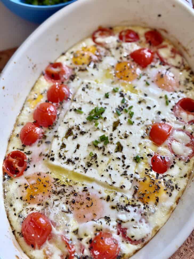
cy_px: 130
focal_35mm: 48
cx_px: 97
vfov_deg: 39.7
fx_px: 359
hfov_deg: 30.3
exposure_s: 1/121
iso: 80
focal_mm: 6.8
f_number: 1.8
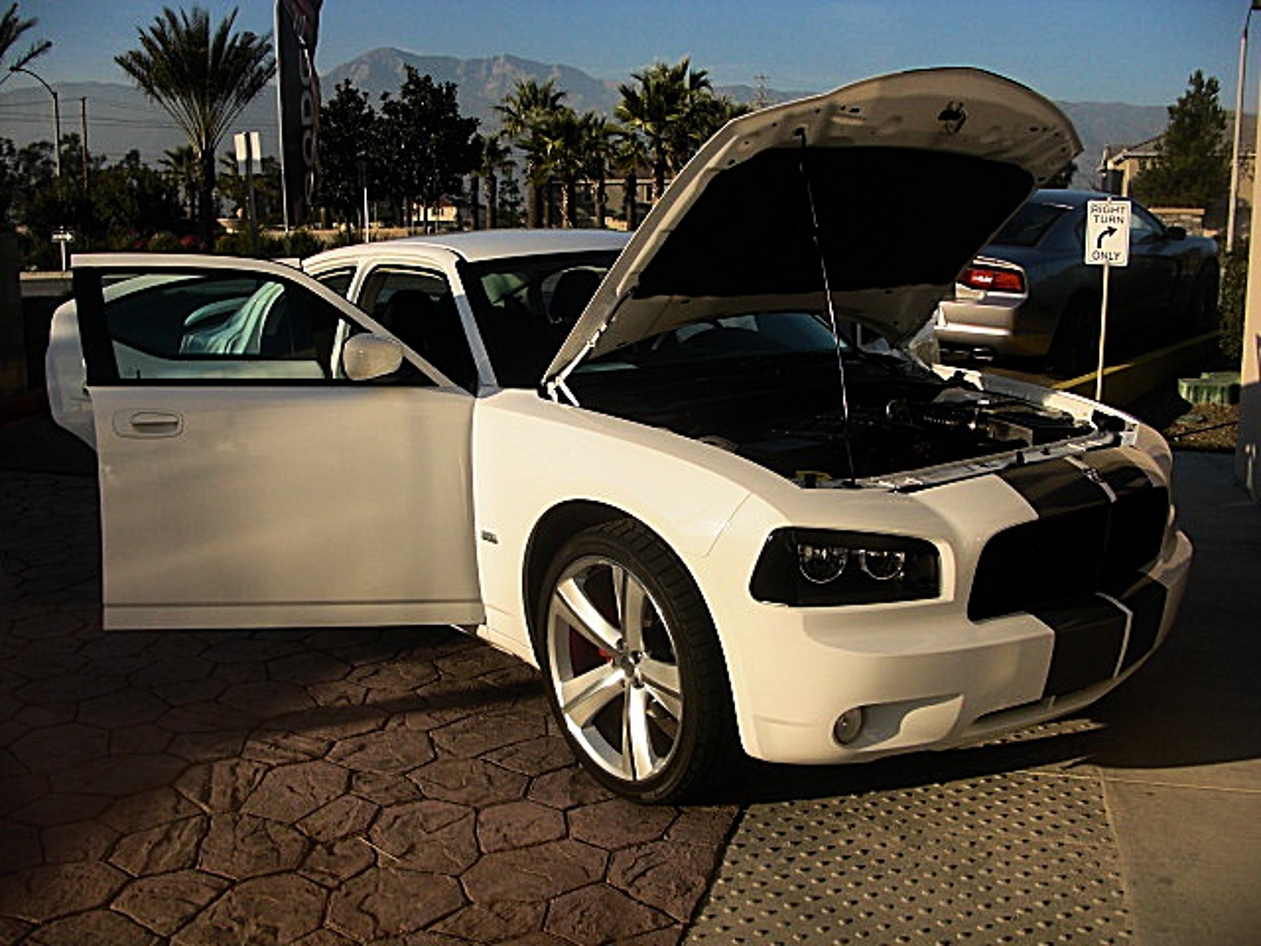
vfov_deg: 39.7
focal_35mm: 36
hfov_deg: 51.4
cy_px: 473
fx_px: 1311
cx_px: 630
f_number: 7.9
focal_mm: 6.3
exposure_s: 1/160
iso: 50
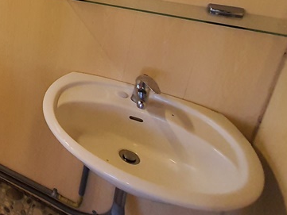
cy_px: -14
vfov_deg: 34.8
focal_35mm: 36
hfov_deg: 36.2
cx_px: -77
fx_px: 299
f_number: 2.2
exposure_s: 1/40
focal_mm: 1.74
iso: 320
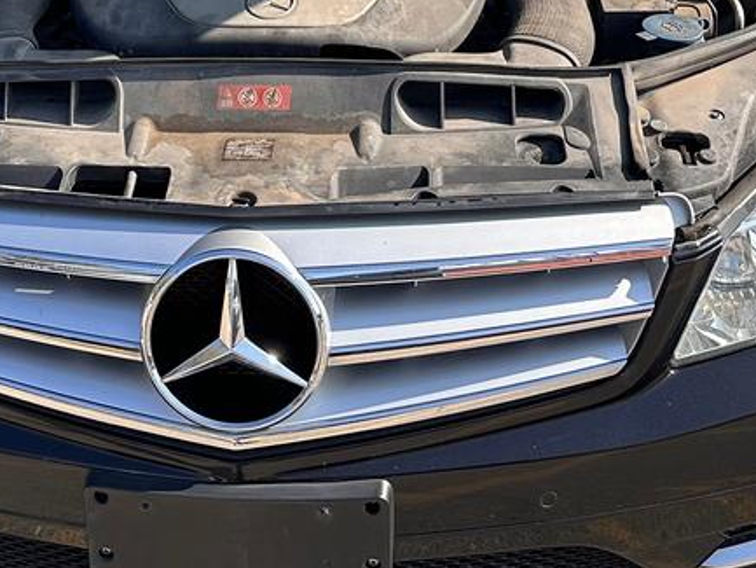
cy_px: -156
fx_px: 1551
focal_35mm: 71
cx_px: 292
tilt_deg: -20.9
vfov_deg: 19.3
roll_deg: -0.2
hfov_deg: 27.3
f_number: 1.78
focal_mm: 6.86
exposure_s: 1/1845
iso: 80
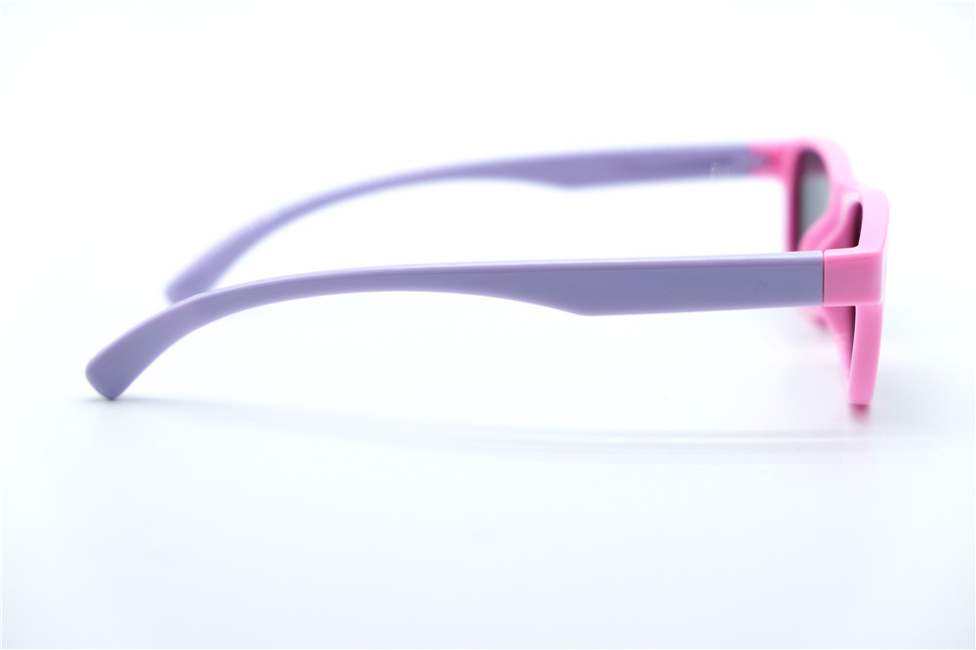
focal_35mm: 83
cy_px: 325
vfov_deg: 16.4
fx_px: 2249
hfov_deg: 24.5
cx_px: 488
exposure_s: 1/1000
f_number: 4
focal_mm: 55
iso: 500
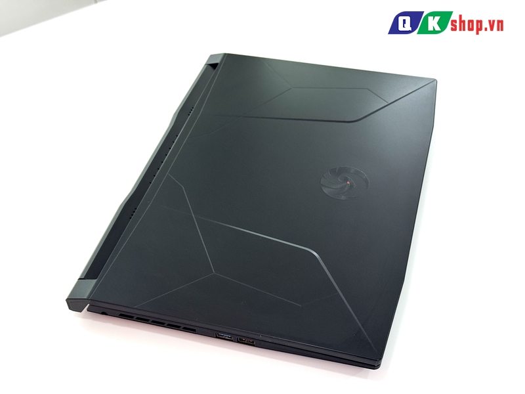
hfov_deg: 39.7
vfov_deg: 30.3
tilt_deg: -44.0
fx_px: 728
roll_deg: +5.3
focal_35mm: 48
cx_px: 262
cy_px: 197
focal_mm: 6.76
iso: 64
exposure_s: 1/121
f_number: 1.78
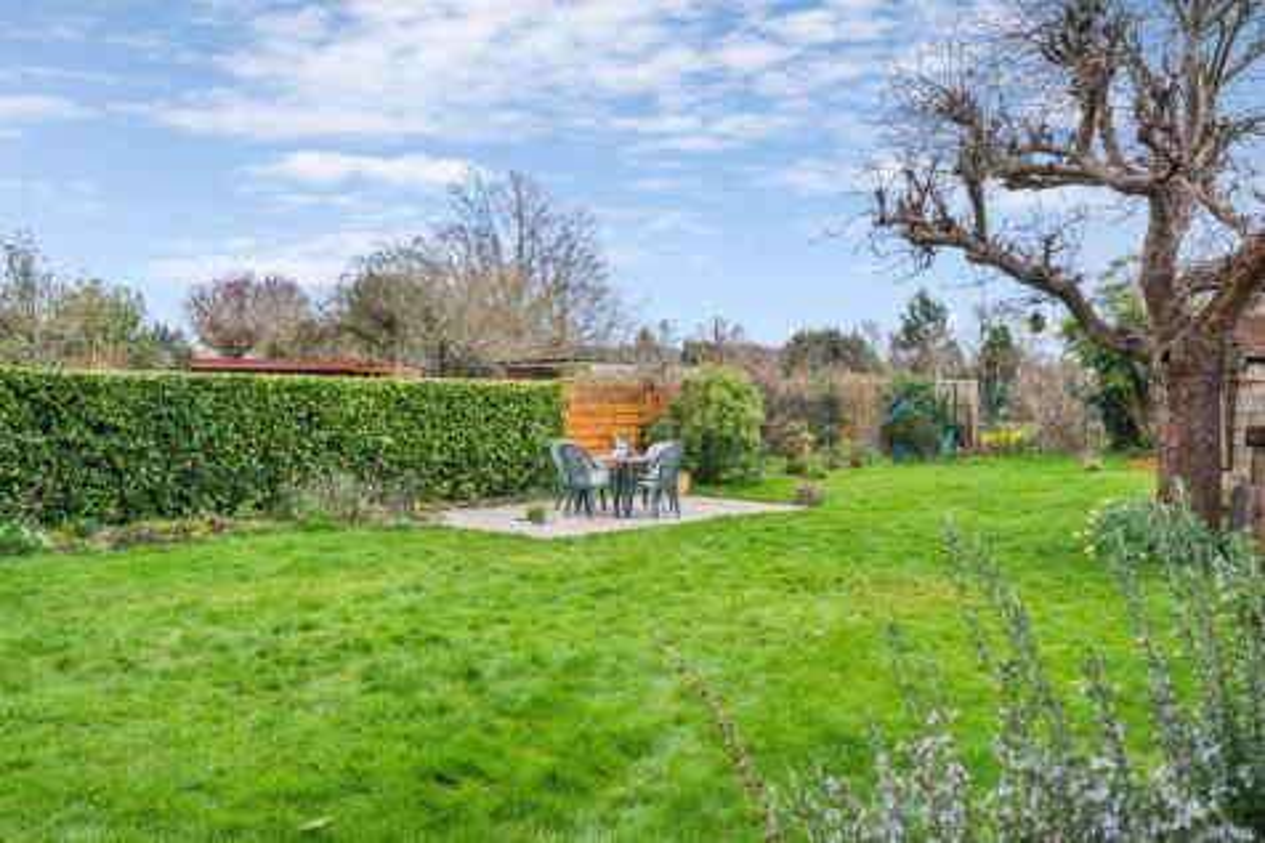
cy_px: 422
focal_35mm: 31
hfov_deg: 60.3
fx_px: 1089
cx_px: 632
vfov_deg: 42.3
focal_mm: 31
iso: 400
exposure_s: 1/320
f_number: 5.6
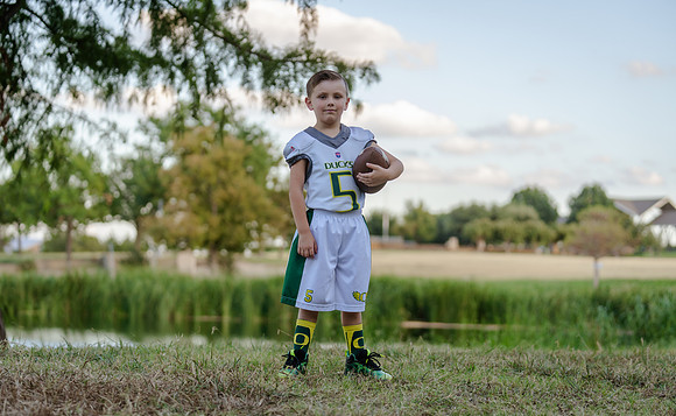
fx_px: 1477
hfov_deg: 25.8
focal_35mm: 80
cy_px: 227
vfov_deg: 16.0
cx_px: 341
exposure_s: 1/320
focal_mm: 78
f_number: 2.8
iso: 160
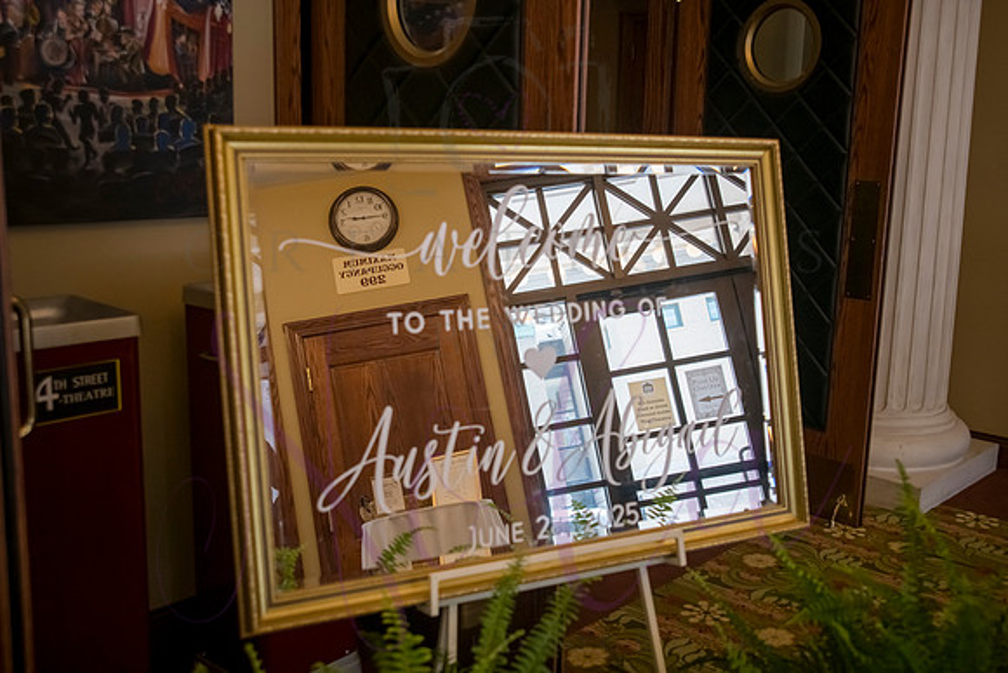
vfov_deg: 33.3
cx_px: 518
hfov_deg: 48.2
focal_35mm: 40
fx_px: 1126
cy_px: 337
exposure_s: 1/250
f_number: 4.5
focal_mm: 38
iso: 800
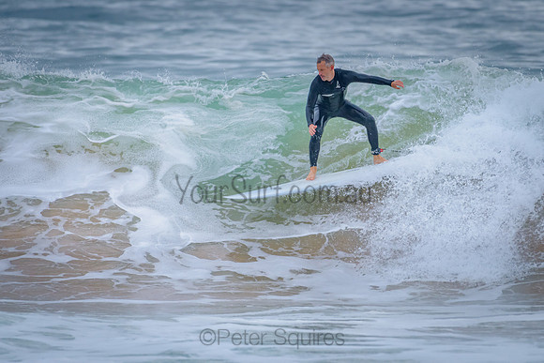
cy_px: 164
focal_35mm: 613
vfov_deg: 2.2
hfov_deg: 3.4
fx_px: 9264
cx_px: 306
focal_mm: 500
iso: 1250
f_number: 5.6
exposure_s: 1/2000
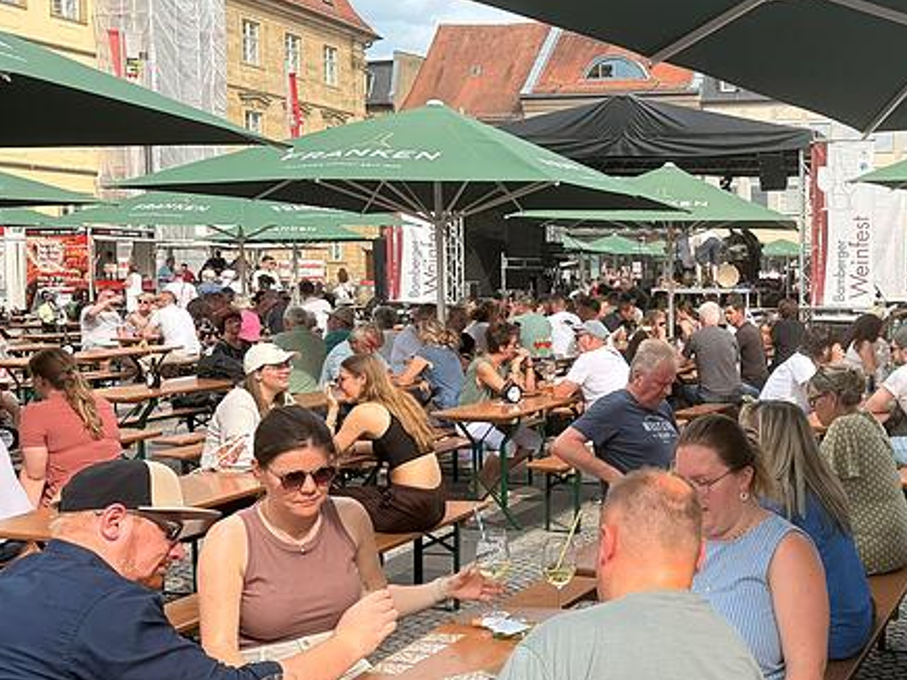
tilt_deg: -3.1
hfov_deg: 40.2
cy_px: 351
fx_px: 1153
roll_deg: +0.7
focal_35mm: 44
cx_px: 793
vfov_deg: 32.9
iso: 80
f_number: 1.78
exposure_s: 1/1727
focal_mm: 6.76
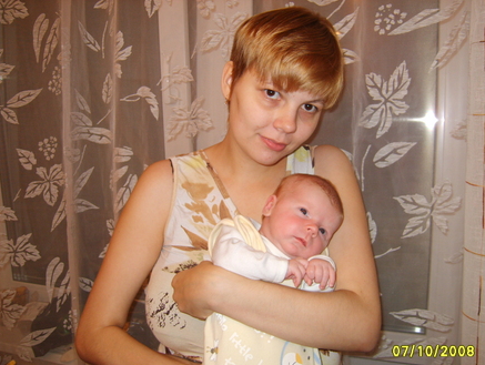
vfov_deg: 39.7
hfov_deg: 51.3
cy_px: 186
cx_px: 242
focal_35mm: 36
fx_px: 505
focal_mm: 7.4
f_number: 2.8
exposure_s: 1/30
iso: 100
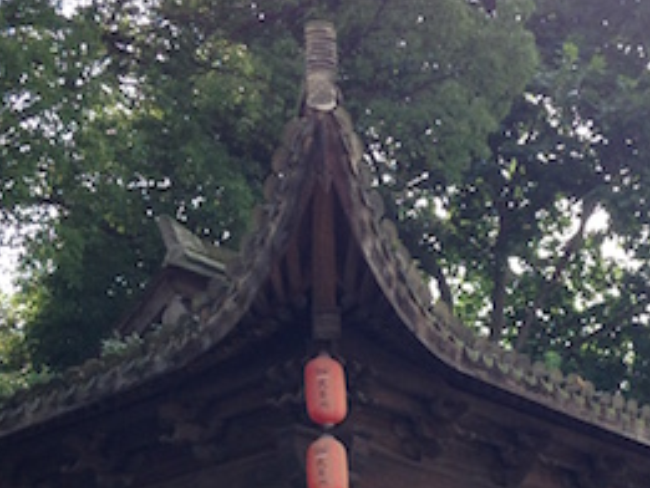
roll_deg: +2.4
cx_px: 481
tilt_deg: +14.9
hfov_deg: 21.4
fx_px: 1710
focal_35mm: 91
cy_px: 548
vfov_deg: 15.8
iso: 50
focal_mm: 4.12
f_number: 2.4
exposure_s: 1/417
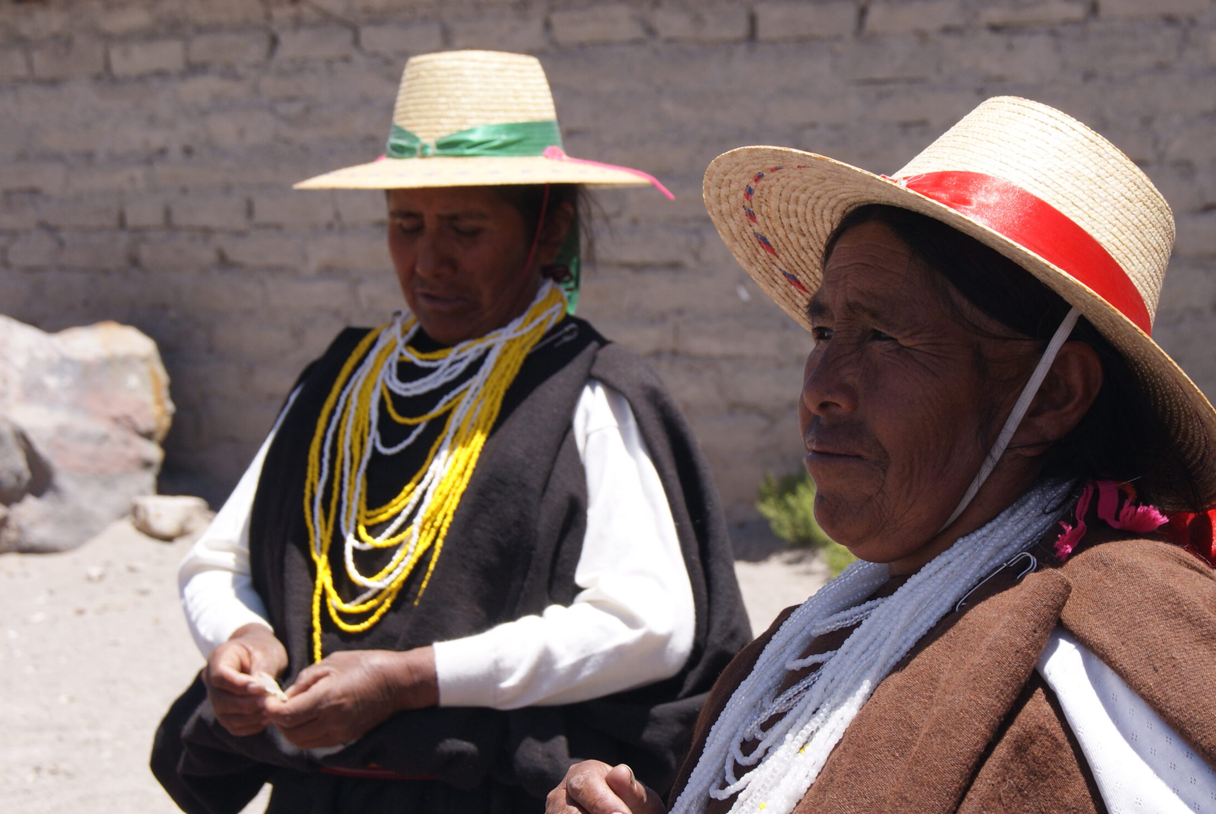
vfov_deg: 15.8
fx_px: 2943
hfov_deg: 23.3
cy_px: 455
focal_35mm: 87
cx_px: 703
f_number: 8
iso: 100
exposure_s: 1/200
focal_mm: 50
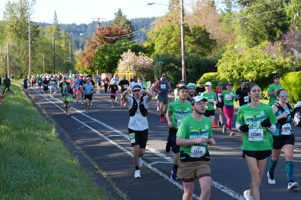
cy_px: 100
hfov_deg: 28.8
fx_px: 585
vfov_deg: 19.5
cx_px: 150
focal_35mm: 70
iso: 500
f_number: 2.8
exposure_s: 1/2000
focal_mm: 70
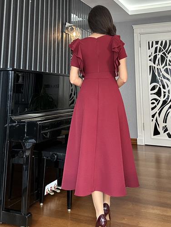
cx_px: 91
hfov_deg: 44.1
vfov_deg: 56.8
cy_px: 120
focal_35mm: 32
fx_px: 211
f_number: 1.9
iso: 100
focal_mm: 2.69
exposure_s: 1/60
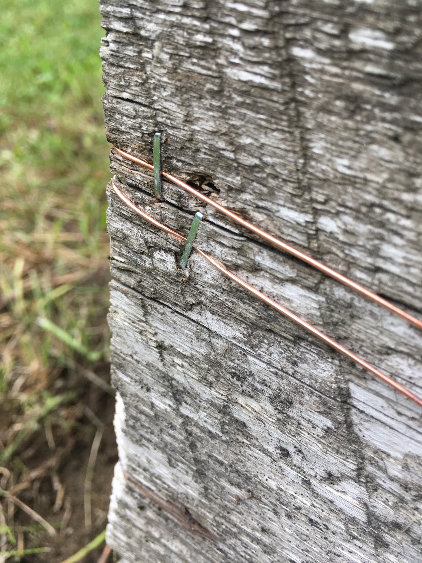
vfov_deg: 61.7
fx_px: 471
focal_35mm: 29
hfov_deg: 48.2
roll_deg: -2.4
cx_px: 211
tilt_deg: -28.4
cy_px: 282
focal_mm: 4.15
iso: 25
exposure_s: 1/176
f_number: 2.2
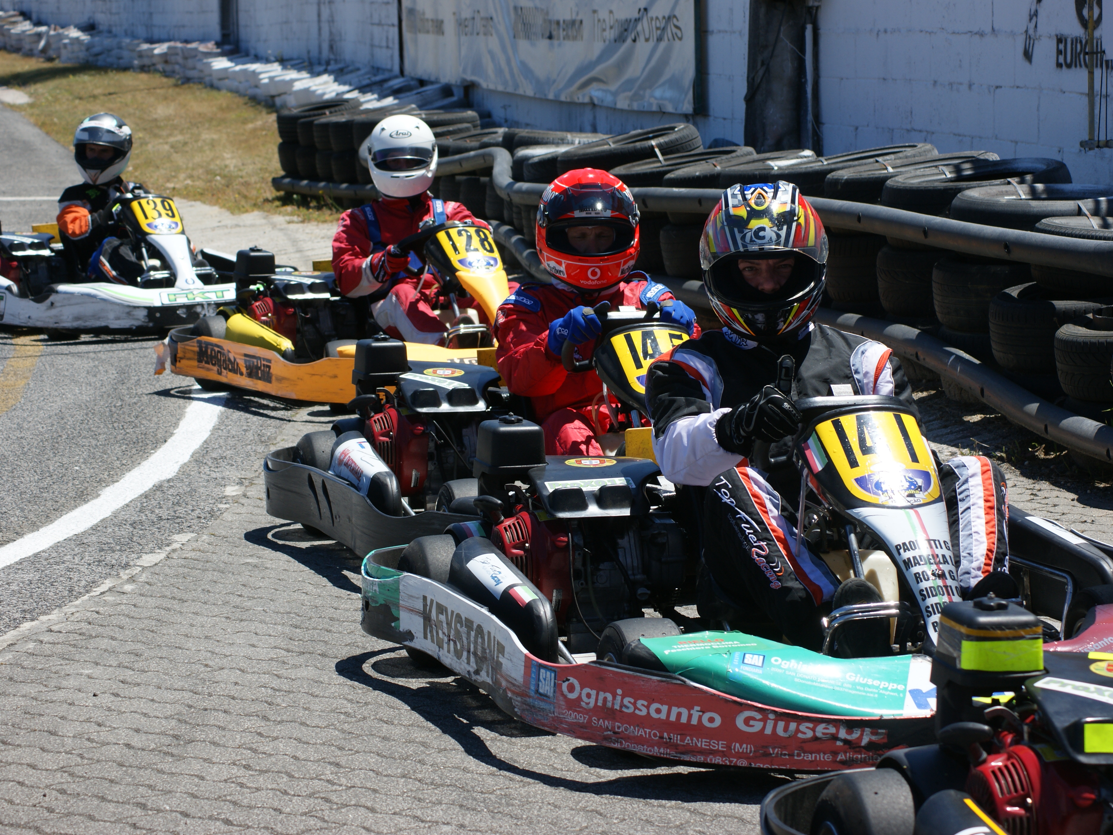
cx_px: 619
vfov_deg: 13.8
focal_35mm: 107
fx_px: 3440
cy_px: 393
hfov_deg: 18.4
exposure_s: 1/320
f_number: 7.1
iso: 100
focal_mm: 60
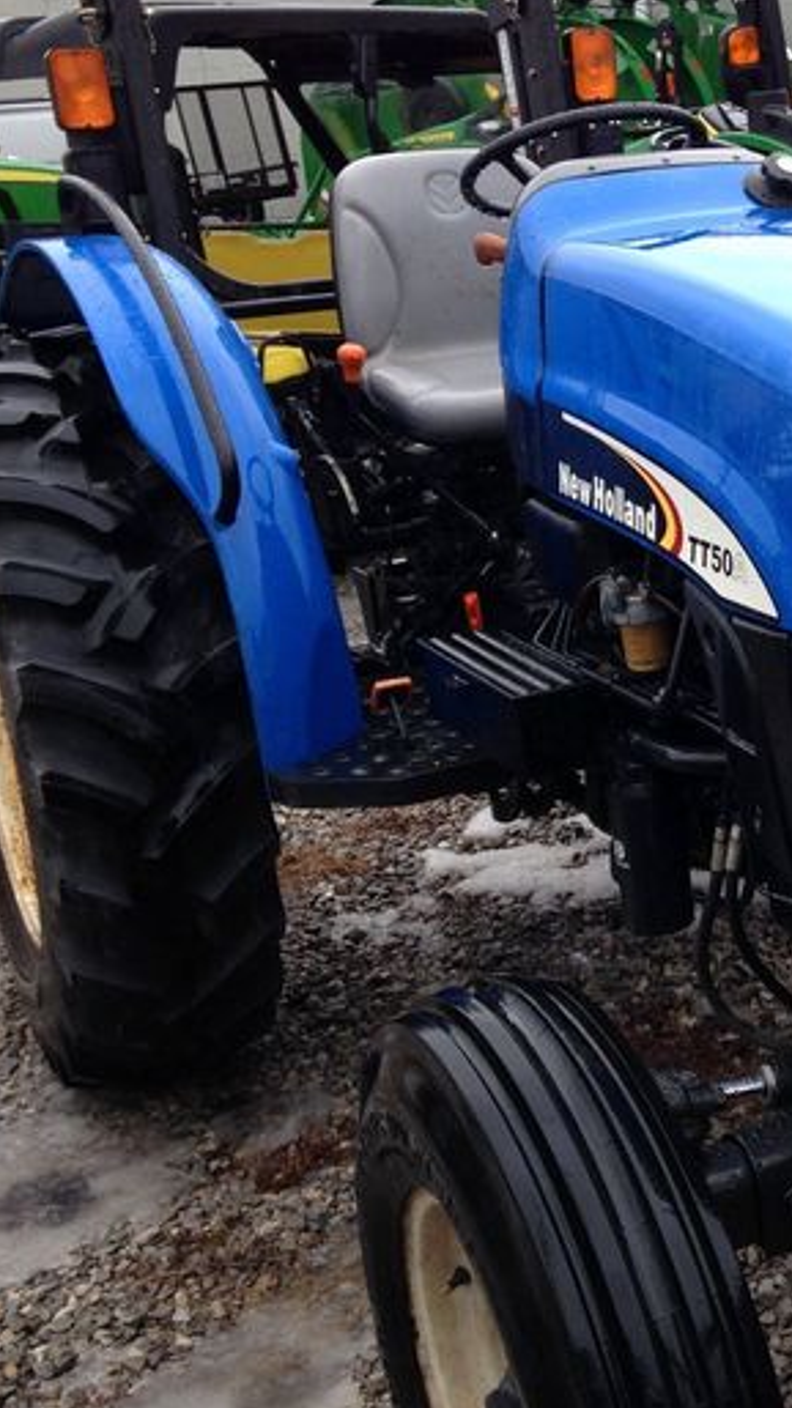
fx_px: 2091
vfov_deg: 37.2
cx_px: 850
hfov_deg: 20.5
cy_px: 663
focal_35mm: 56
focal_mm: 4.12
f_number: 2.4
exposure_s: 1/133
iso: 50
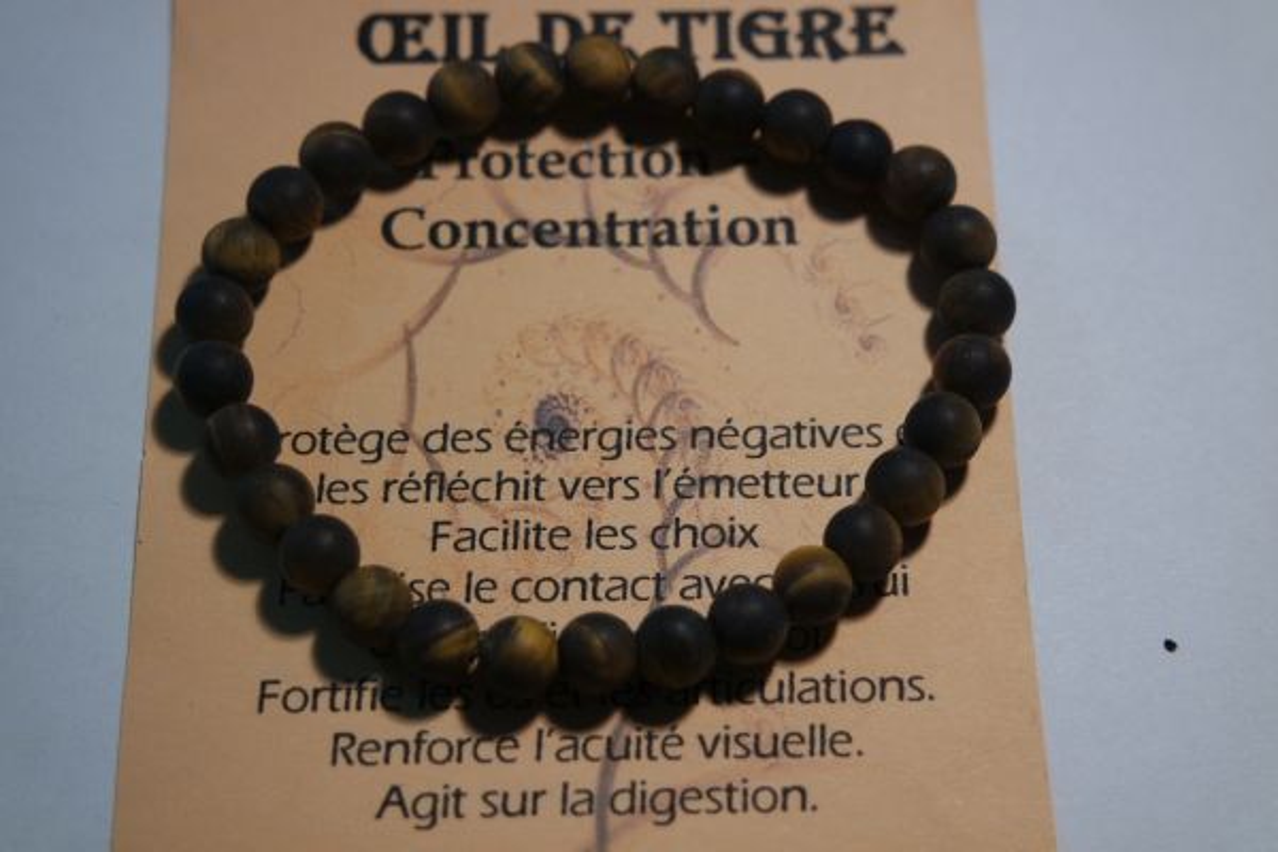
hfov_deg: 31.4
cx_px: 639
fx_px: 2272
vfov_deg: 21.2
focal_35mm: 64
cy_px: 426
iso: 800
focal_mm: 42
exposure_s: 1/60
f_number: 5.6
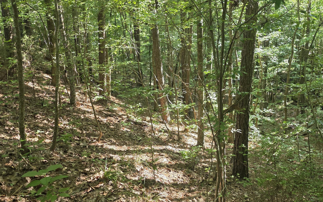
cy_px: 90
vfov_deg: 34.4
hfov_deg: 52.6
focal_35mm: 37
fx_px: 326
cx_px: 181
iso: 125
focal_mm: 6.3
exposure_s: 1/120
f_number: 1.7
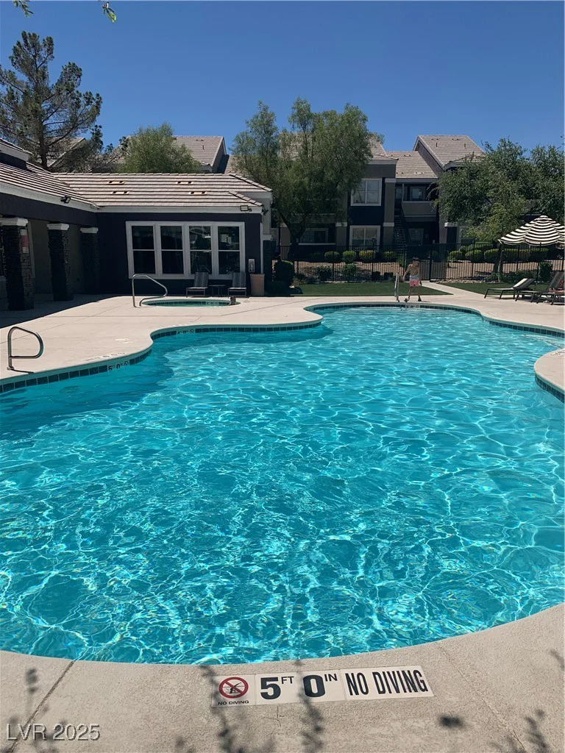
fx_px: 566
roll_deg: +0.6
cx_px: 282
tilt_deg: -11.3
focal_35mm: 26
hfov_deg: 53.1
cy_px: 376
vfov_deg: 67.3
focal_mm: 4.25
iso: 25
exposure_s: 1/5714
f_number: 1.8
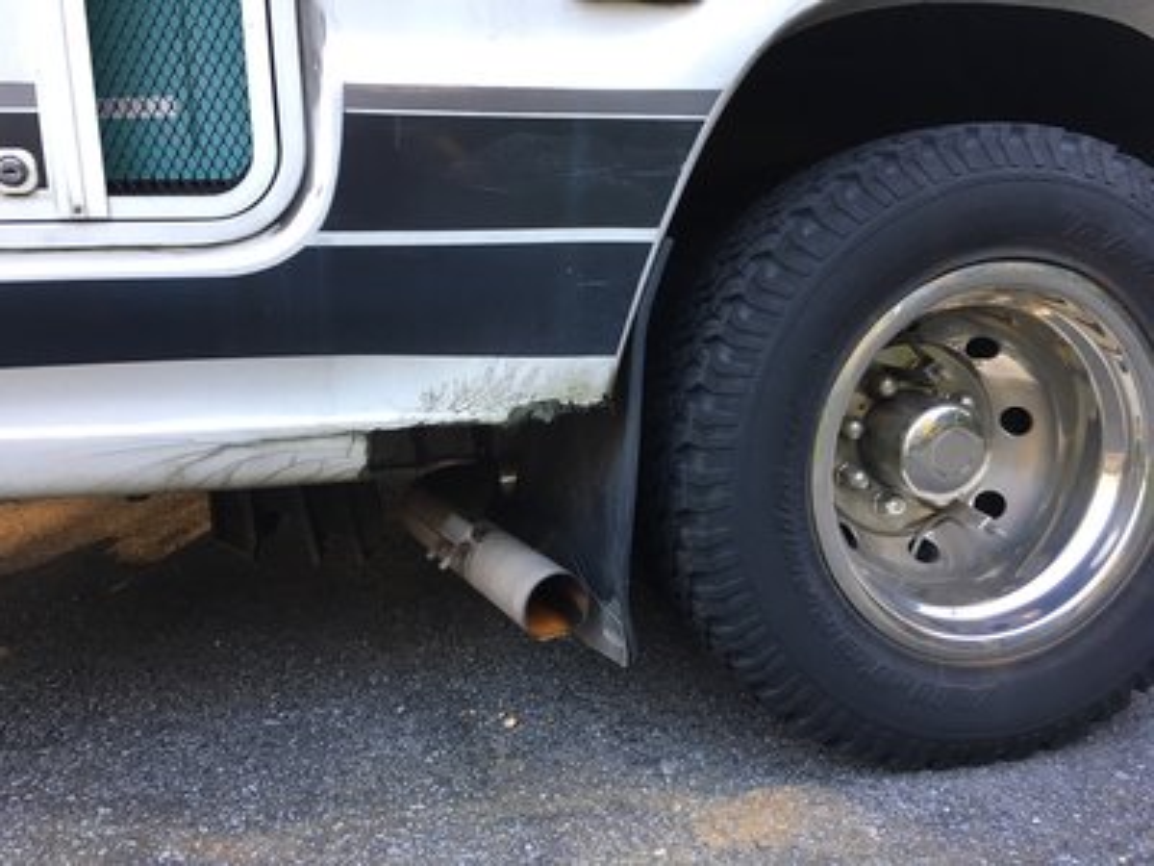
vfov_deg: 48.2
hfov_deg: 61.7
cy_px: 433
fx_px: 967
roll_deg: -1.4
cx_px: 577
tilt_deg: -8.8
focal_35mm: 29
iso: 25
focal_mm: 4.15
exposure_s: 1/30
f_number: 2.2
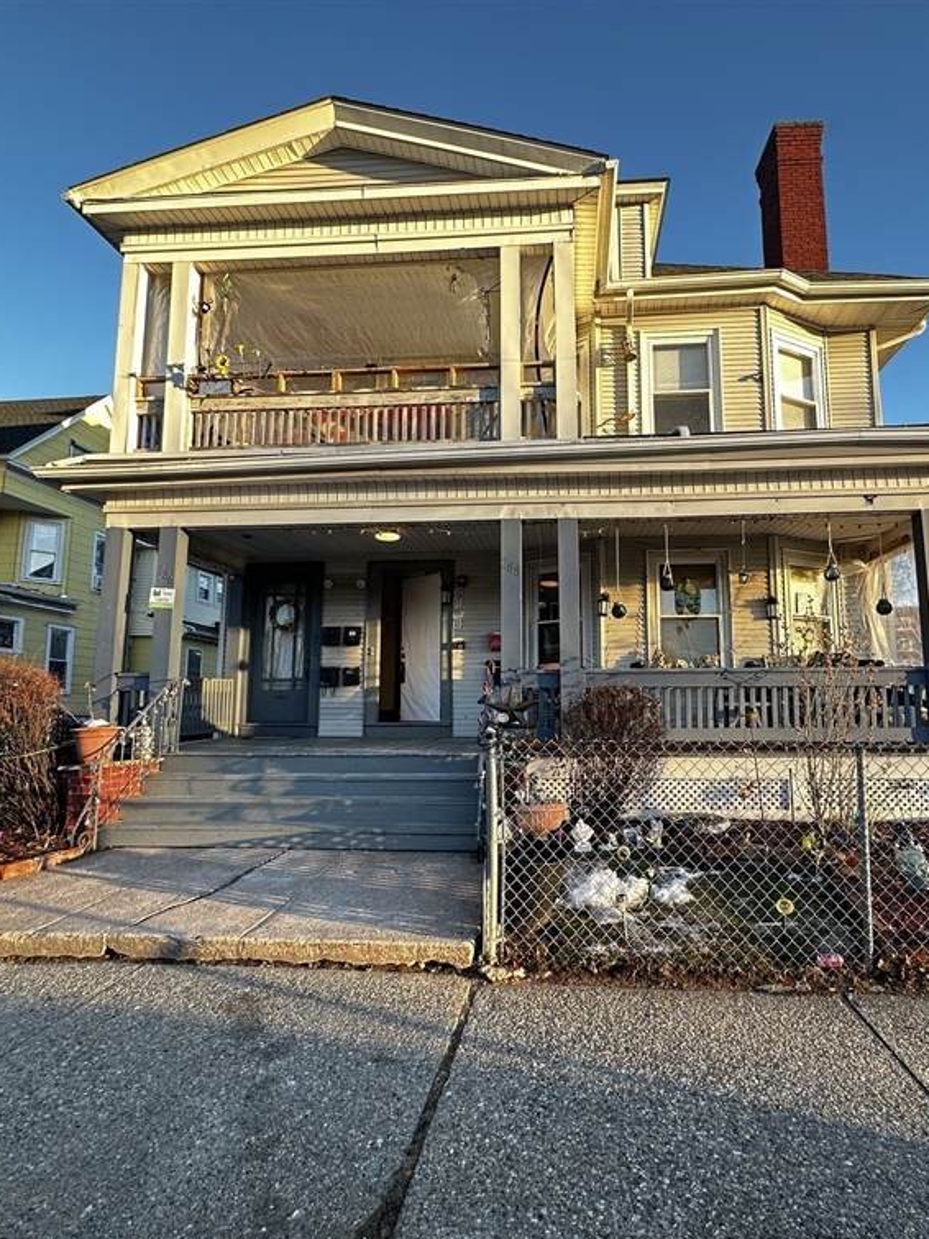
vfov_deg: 84.7
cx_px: 530
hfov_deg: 68.3
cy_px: 629
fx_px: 680
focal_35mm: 19
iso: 40
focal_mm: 2.22
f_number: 2.2
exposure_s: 1/99
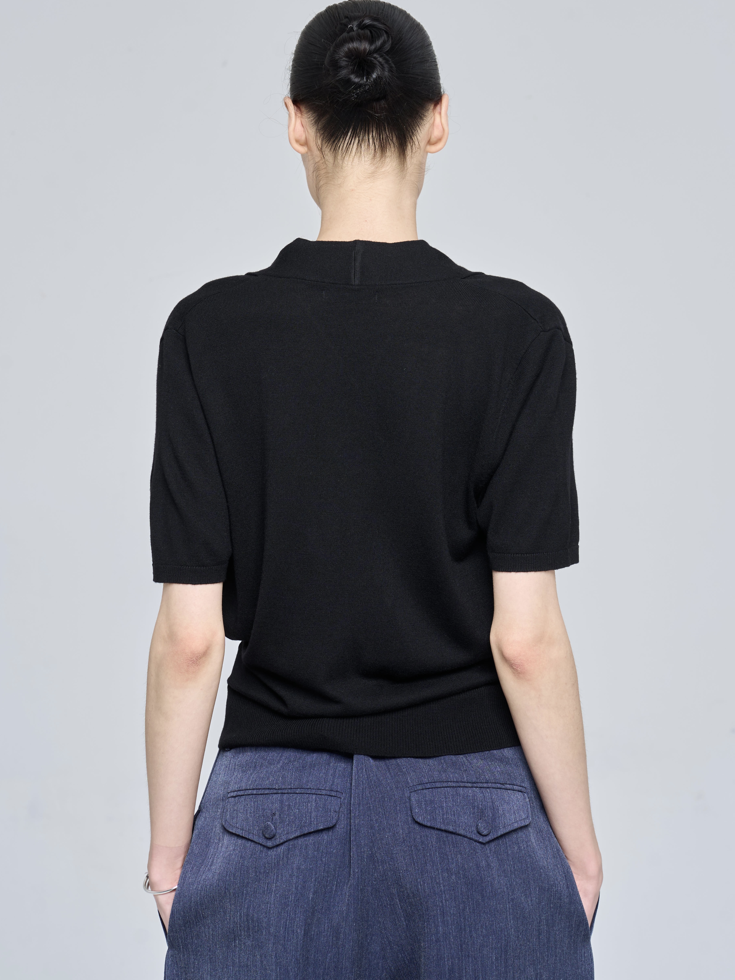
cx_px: 368
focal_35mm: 92
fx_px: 2605
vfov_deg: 21.3
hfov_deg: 16.1
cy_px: 501
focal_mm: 85
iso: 200
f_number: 8
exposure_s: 1/125
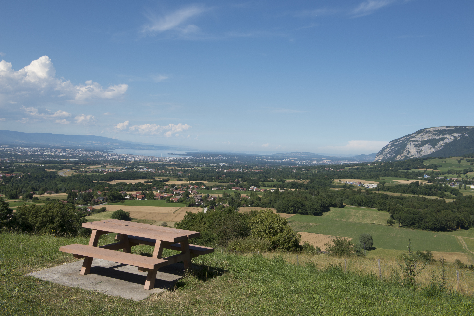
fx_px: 474
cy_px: 158
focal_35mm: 36
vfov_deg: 36.9
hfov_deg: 53.1
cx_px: 237
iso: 100
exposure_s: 1/80
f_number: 18
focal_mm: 36
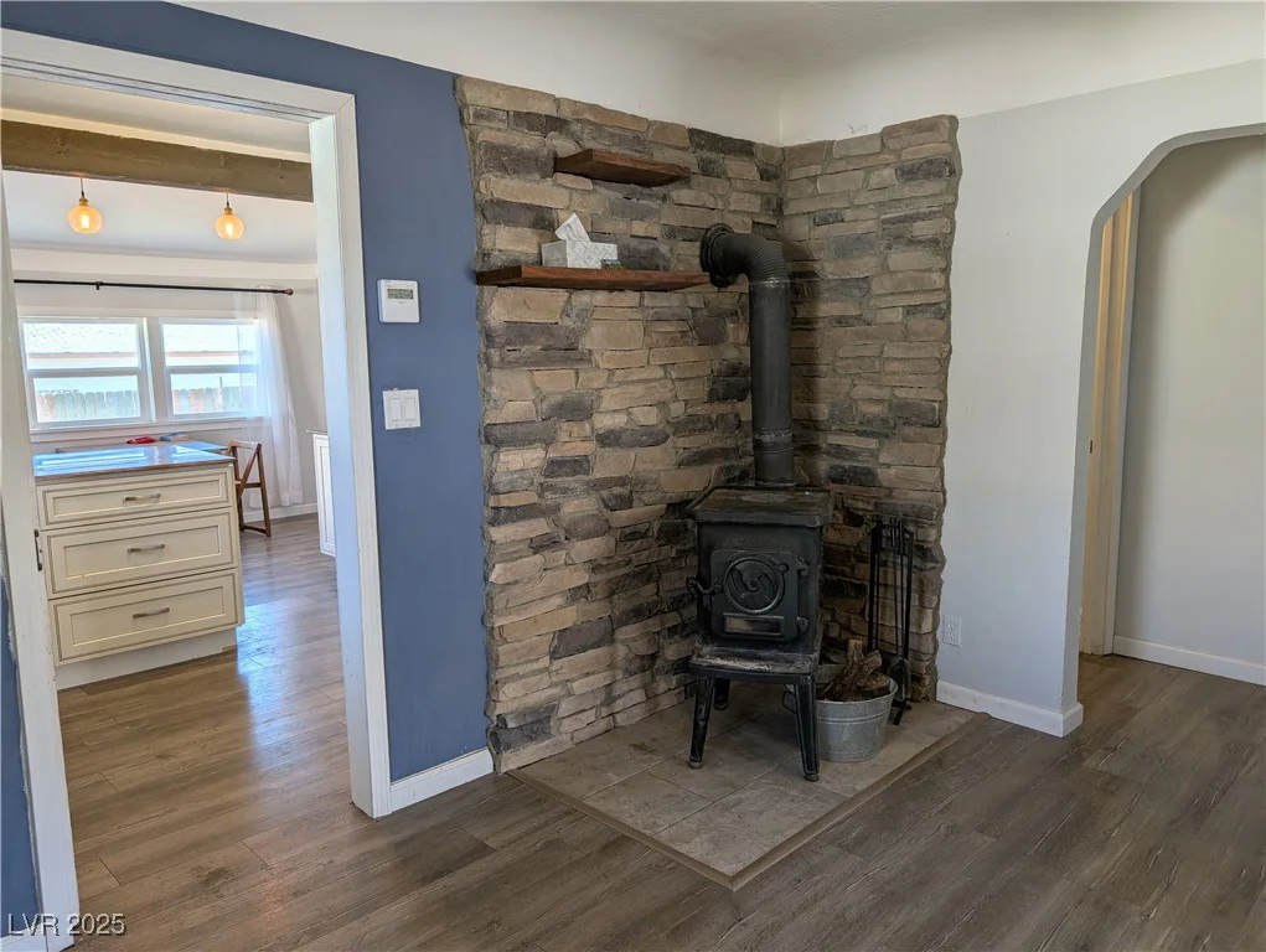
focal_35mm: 24
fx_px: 879
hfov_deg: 71.5
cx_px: 633
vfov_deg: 56.9
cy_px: 476
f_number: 1.68
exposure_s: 1/197
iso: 26
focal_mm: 6.9
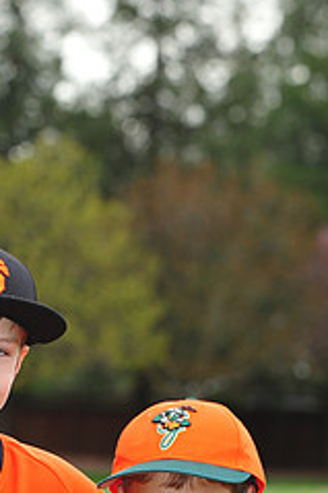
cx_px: 43
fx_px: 4311
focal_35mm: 315
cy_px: 586
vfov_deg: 6.5
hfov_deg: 4.4
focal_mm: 130
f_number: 7.1
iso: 400
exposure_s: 1/250
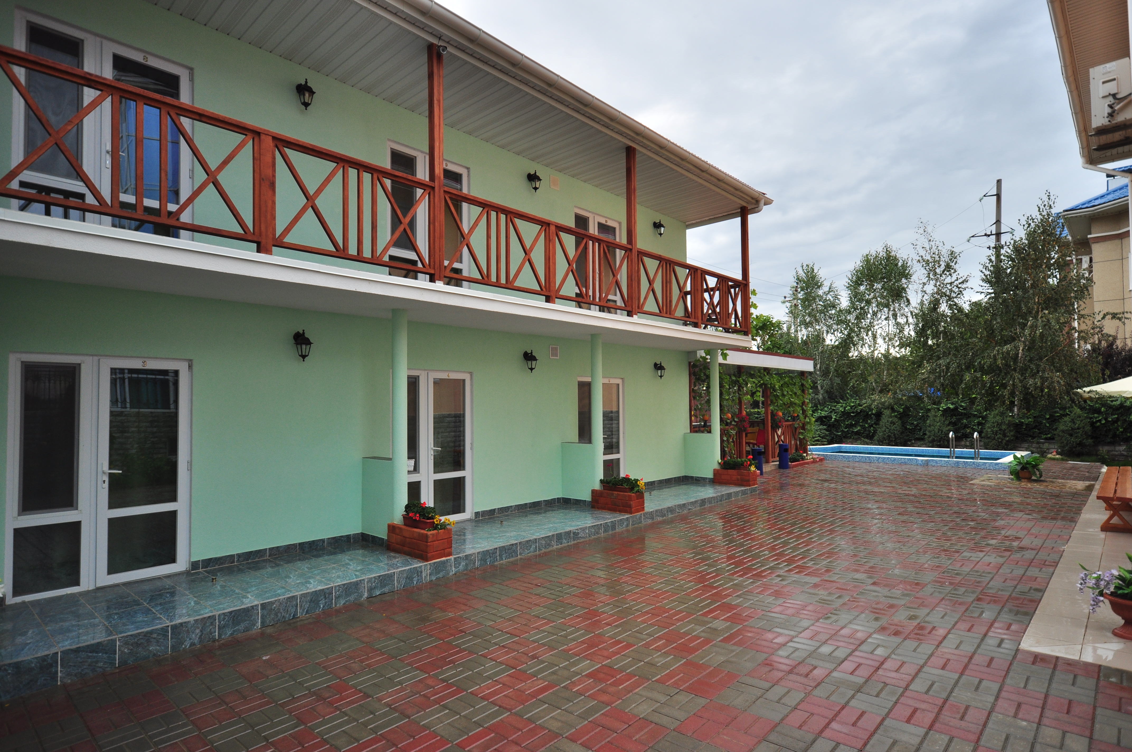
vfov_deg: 63.1
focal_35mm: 20
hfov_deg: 85.5
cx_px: 566
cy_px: 376
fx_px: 612
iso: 200
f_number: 4.5
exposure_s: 1/320
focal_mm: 13
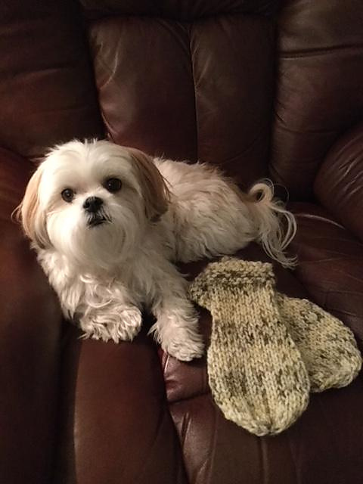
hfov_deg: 45.4
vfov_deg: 58.4
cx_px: 182
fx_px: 433
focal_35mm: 31
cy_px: 242
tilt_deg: -46.9
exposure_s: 1/15
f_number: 2.4
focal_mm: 3.3
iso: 400
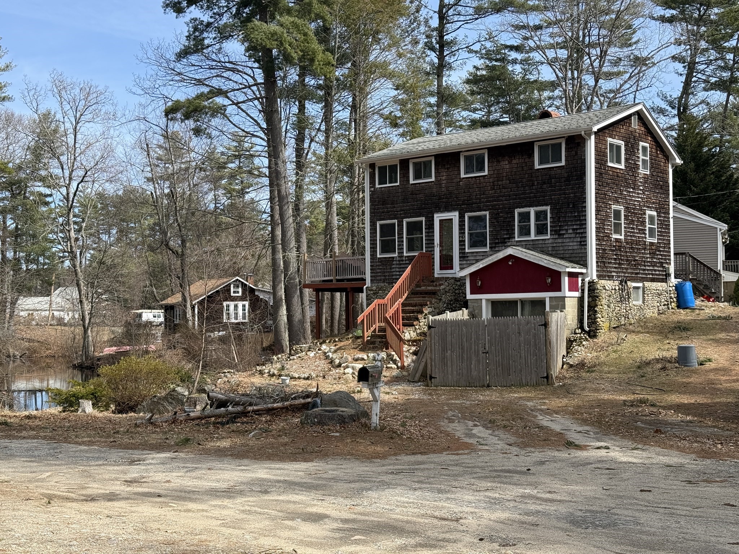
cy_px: 277
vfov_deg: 30.3
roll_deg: +0.2
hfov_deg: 39.7
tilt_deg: +3.5
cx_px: 370
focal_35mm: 48
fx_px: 1025
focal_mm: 6.76
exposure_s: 1/2146
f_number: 1.78
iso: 64
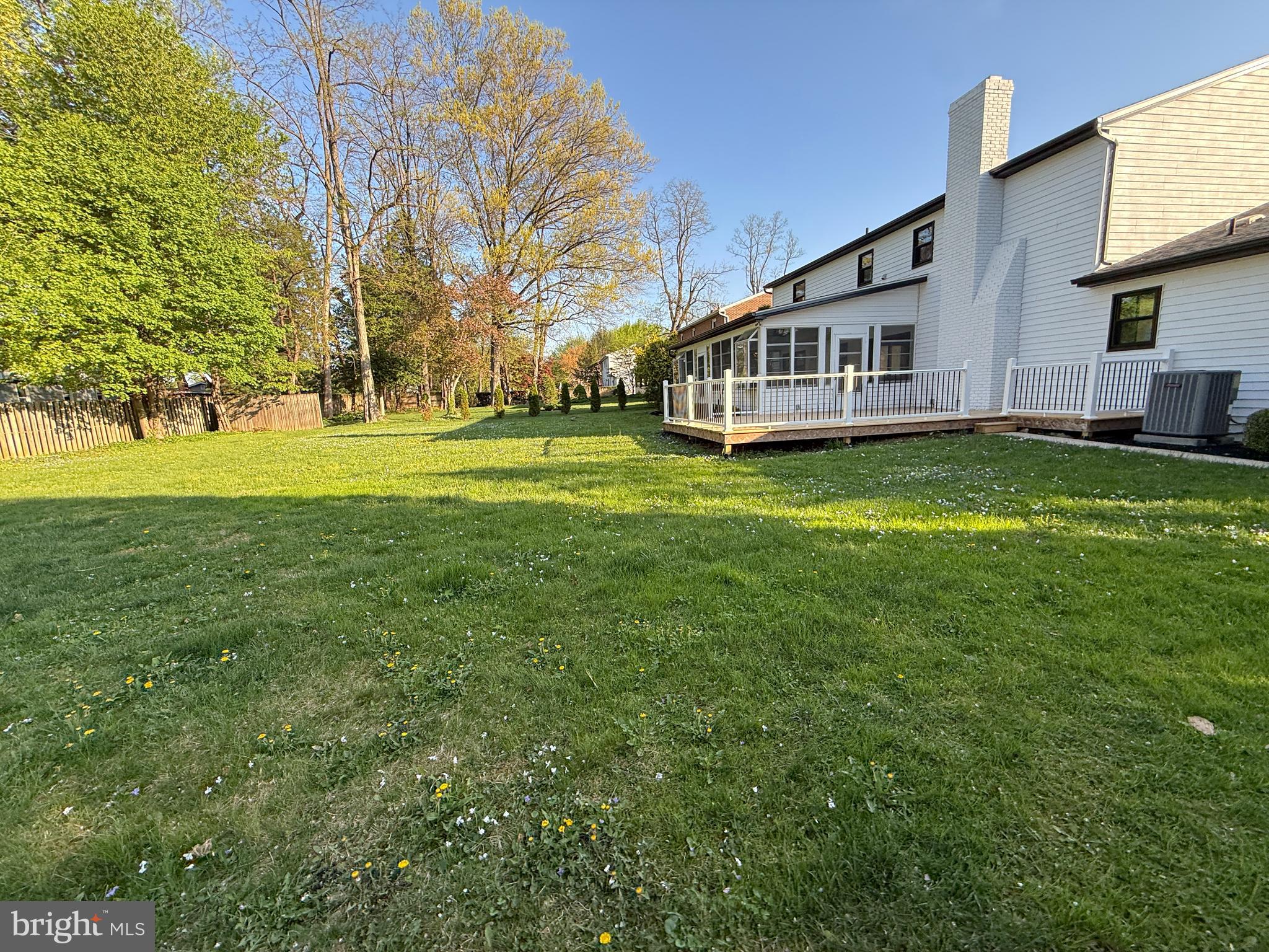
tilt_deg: -8.2
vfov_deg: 85.7
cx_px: 634
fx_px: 513
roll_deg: +4.5
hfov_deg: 102.1
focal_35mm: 14
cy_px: 476
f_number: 2.2
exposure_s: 1/240
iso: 50
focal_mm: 2.22
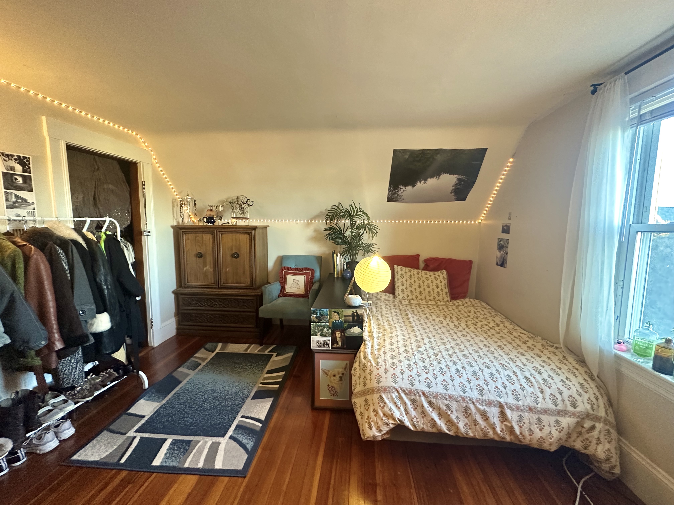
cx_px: 337
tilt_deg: -5.1
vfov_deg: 85.7
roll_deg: -0.7
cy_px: 252
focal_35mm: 14
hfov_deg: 102.1
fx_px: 273
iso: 400
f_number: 2.2
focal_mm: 2.22
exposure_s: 1/59
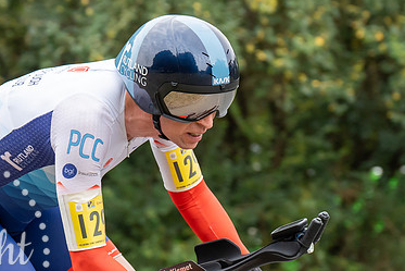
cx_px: 84
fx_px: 2892
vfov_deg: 5.3
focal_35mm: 257
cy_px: 234
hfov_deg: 8.0
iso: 800
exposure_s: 1/1000
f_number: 4
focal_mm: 89
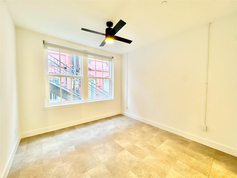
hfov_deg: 102.1
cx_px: 118
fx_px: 96
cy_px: 89
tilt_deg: -3.4
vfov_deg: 85.7
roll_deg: -0.4
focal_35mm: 14
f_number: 2.2
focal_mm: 2.22
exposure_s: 1/60
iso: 200
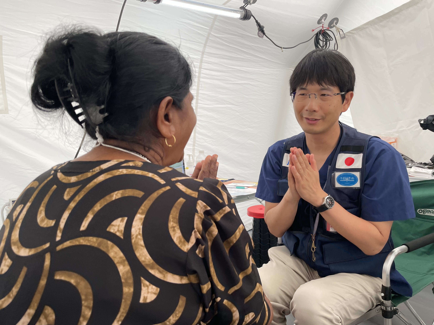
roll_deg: +1.8
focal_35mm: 26
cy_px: 162
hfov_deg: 67.3
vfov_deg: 53.1
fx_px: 326
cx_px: 217
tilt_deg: -4.5
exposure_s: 1/121
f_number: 1.6
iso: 50
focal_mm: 4.2
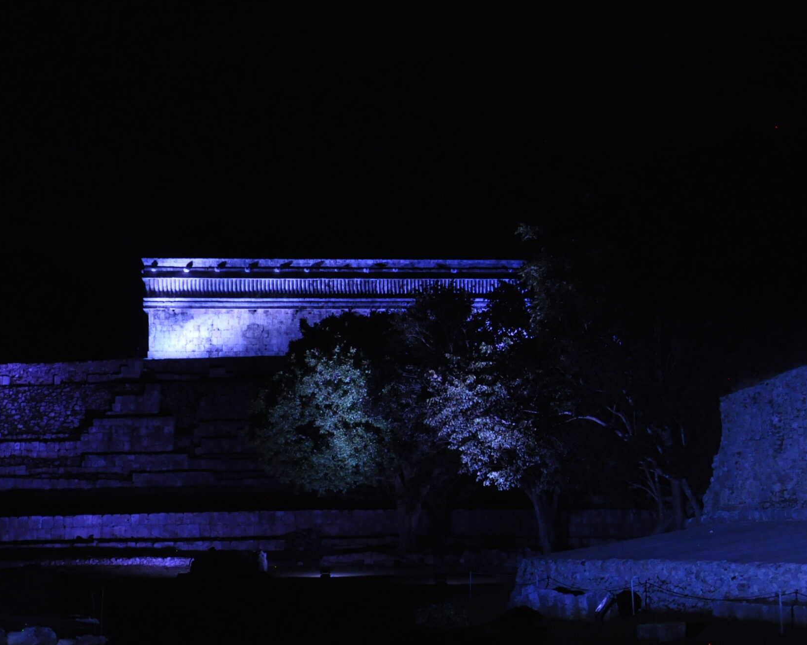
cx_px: 563
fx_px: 1672
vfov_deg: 21.8
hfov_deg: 26.9
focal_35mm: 70
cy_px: 364
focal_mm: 32
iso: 1250
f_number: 4.2
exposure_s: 1/10
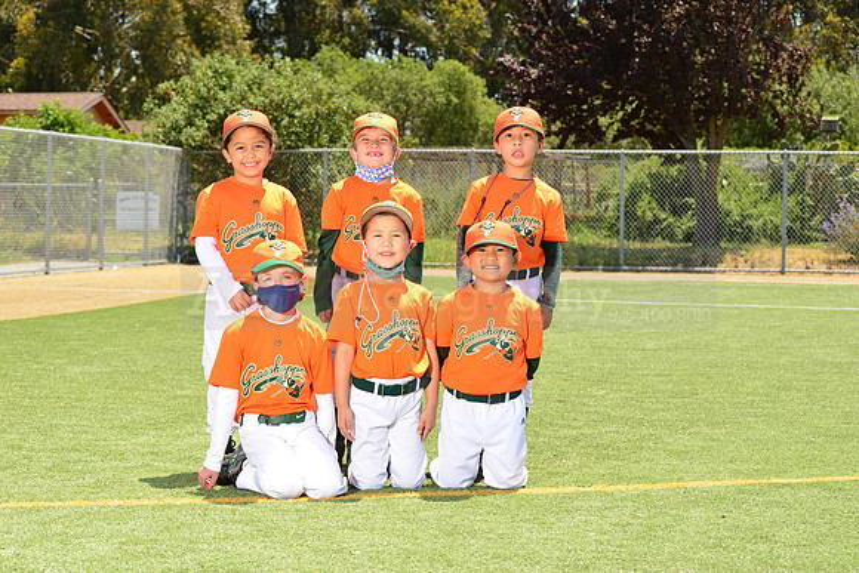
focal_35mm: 95
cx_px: 430
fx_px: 2267
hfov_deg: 21.5
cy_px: 286
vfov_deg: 14.4
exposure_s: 1/250
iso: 250
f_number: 11
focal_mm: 95
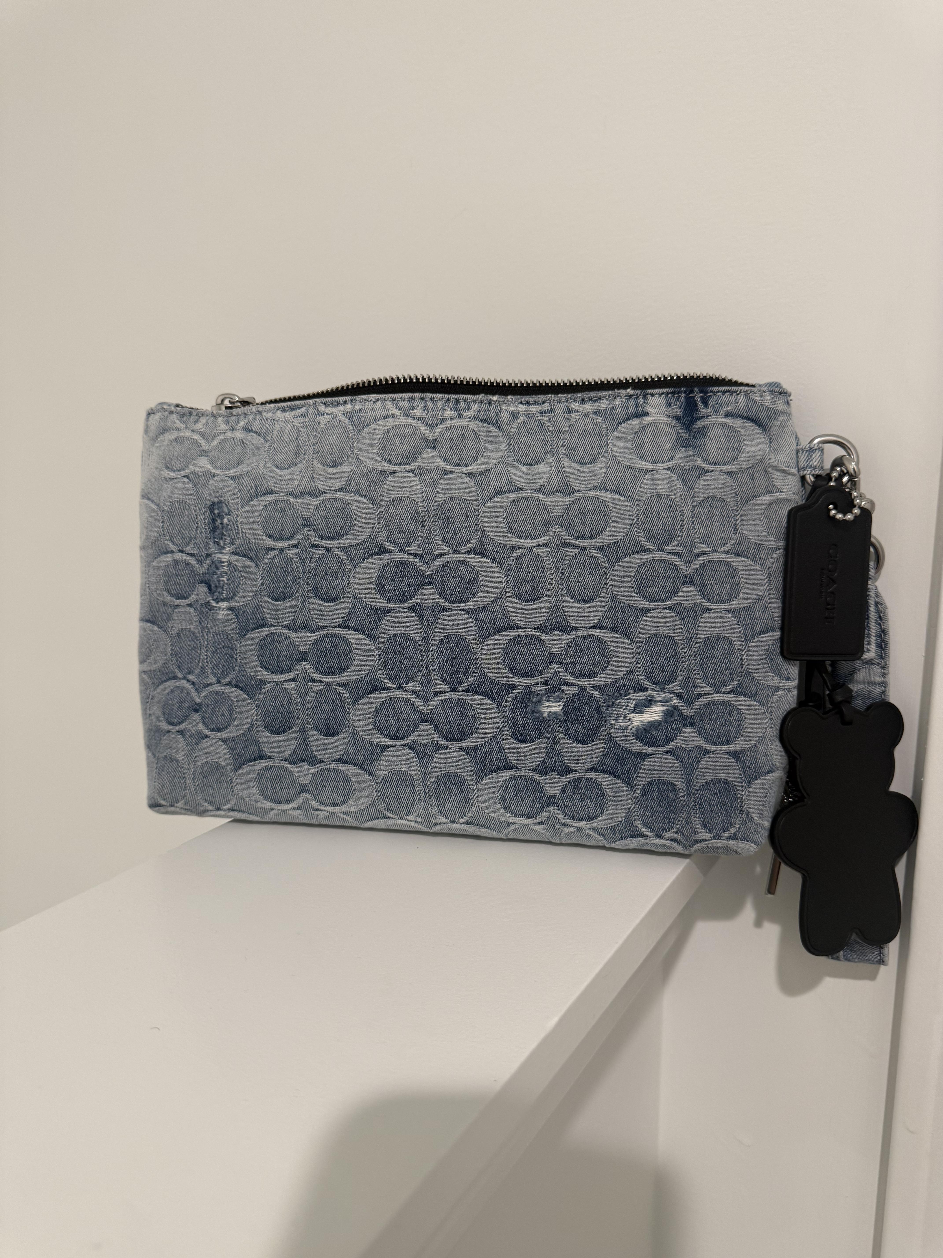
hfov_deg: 56.8
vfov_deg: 71.6
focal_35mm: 24
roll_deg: +1.2
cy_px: 629
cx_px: 472
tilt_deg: -11.7
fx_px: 872
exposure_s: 1/60
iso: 160
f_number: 1.78
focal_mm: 6.76
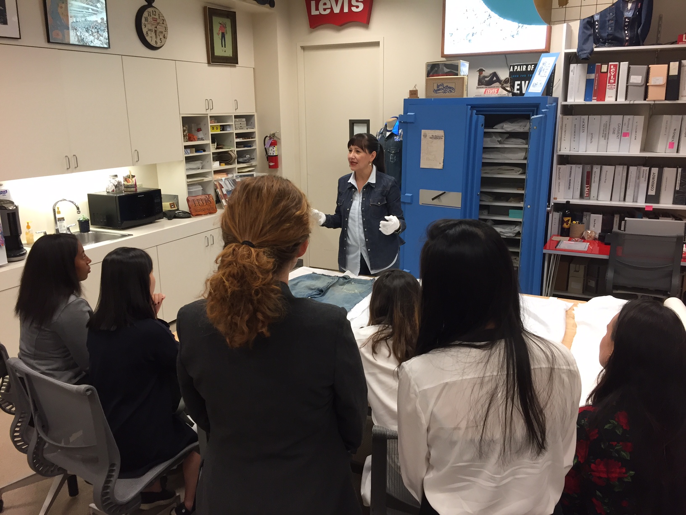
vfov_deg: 48.2
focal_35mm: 29
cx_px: 343
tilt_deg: -14.5
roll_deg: +1.2
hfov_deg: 61.7
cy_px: 258
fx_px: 575
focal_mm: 4.15
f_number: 2.2
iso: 64
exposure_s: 1/30
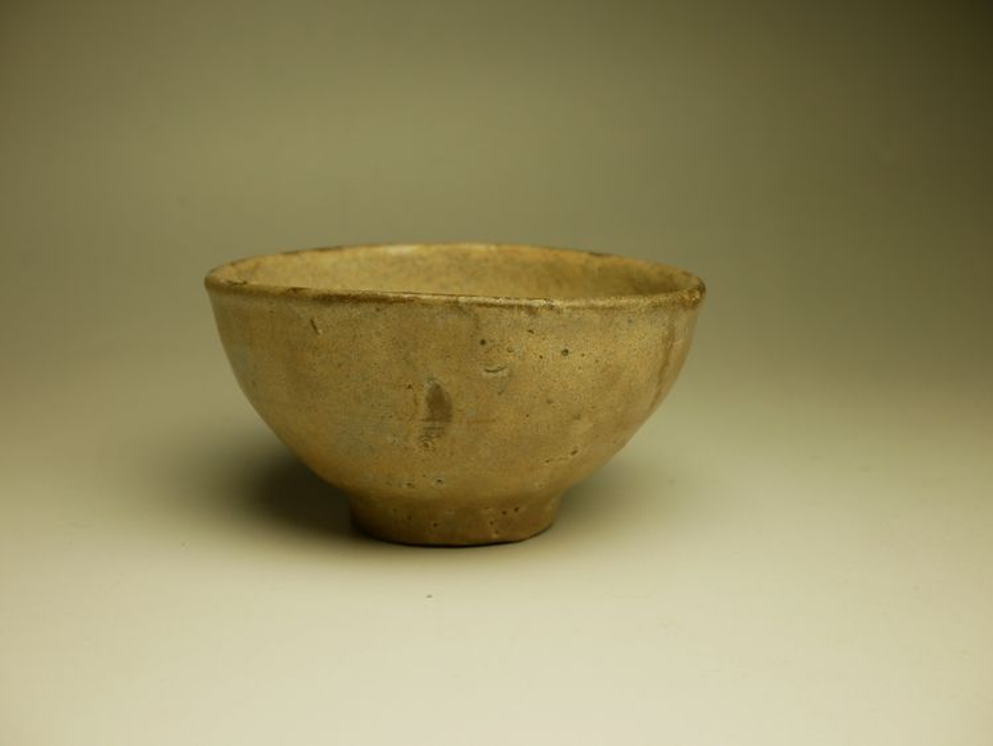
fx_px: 1837
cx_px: 496
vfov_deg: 22.9
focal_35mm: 64
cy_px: 373
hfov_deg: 30.3
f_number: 5.6
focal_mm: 32
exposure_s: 1/80
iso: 400
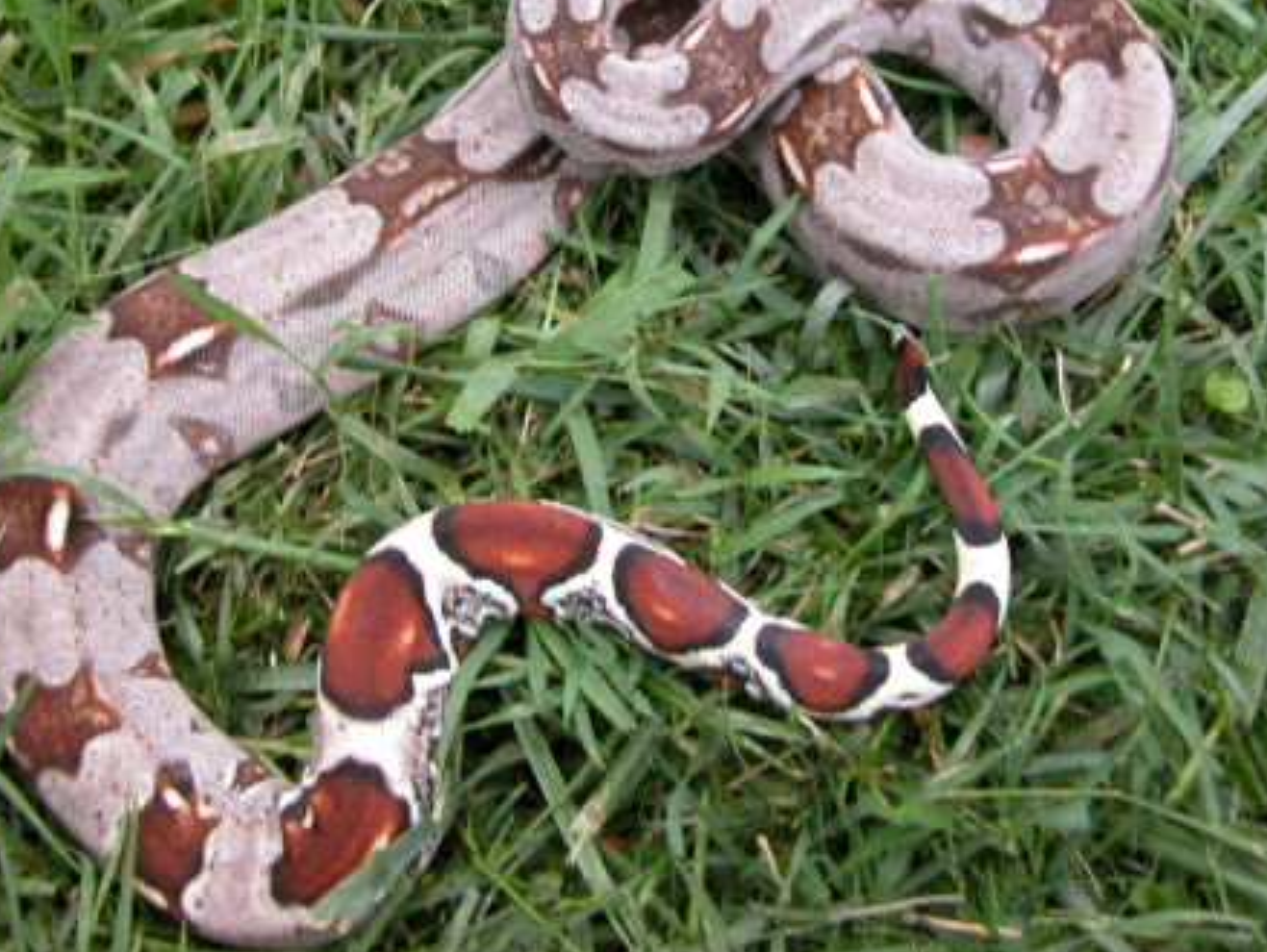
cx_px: 652
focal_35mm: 67
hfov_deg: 28.9
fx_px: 2454
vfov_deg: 21.8
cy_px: 274
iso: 100
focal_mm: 11.6
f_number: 3
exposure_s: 1/60.2
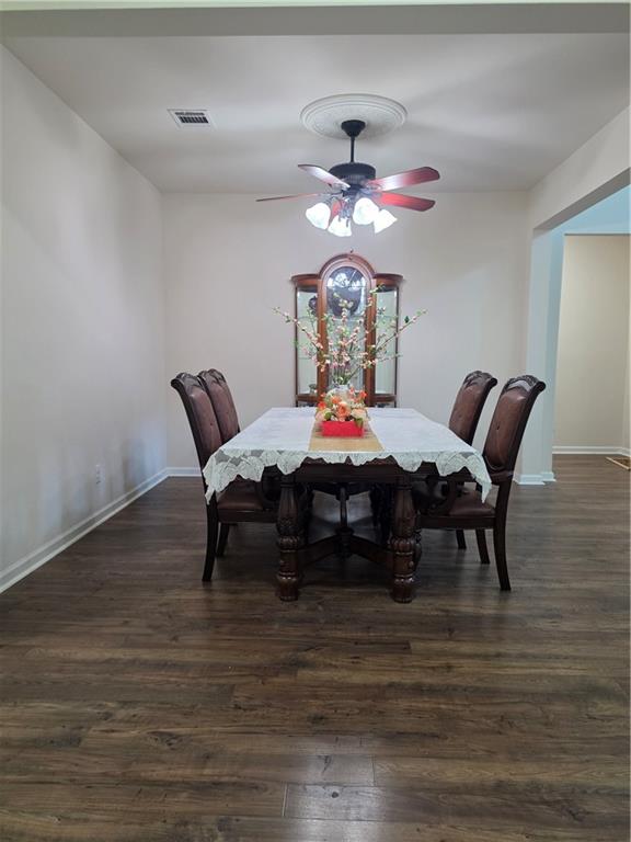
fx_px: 559
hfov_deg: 58.9
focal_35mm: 23
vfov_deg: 73.9
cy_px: 421
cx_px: 316
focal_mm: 6.5
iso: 250
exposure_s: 1/120
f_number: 1.4
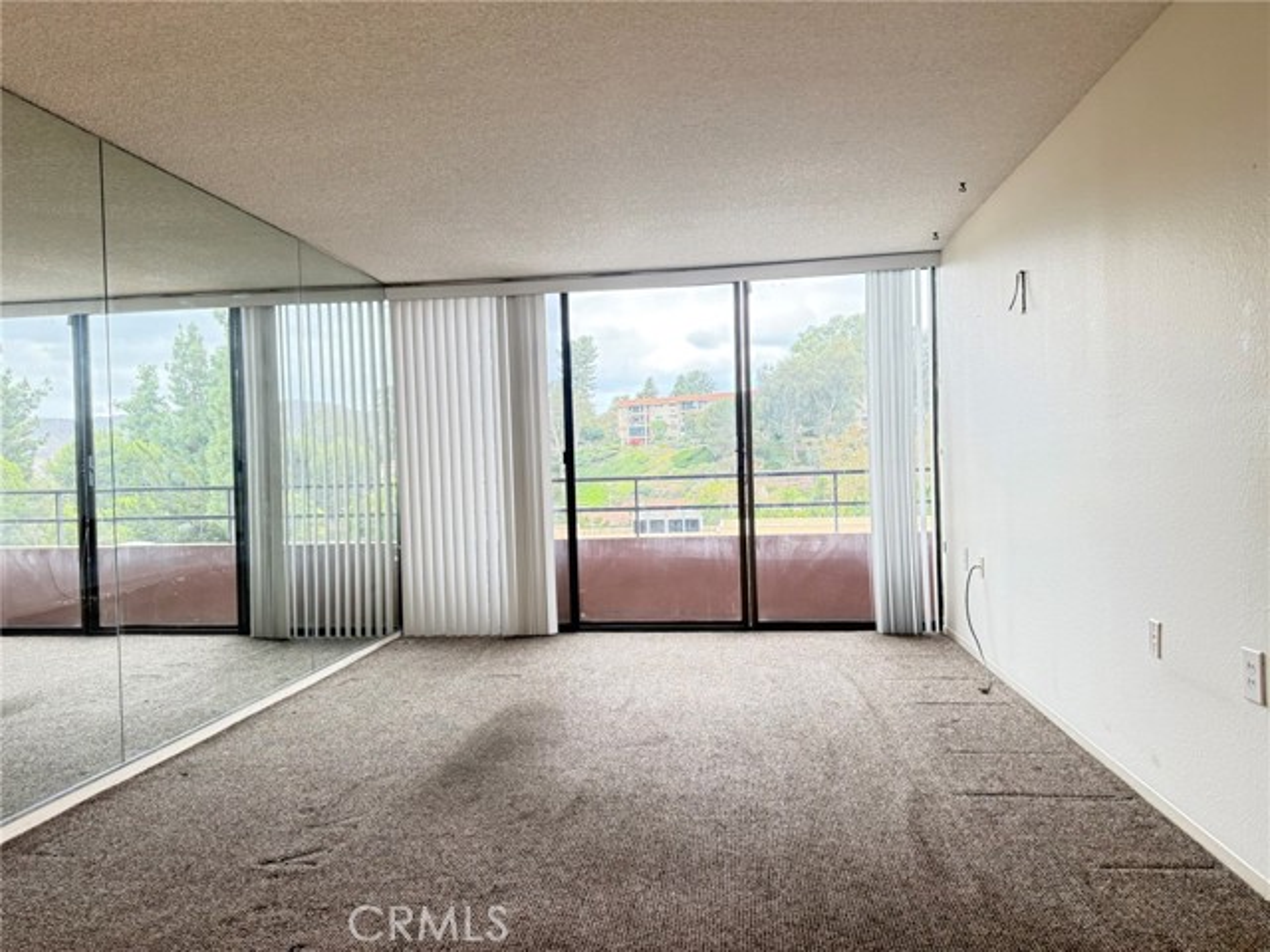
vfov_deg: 56.8
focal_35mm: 24
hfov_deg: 71.6
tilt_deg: -0.1
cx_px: 635
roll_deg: +1.9
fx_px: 881
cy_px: 476
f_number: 1.78
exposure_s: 1/60
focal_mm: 6.76
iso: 200
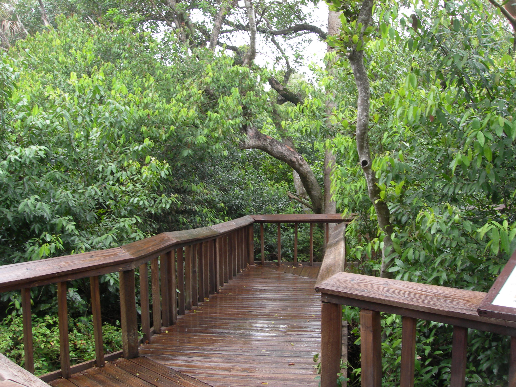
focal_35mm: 38
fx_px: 566
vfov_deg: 37.7
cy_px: 194
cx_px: 258
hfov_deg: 49.0
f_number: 4.8
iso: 50
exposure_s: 1/30.7
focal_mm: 7.8
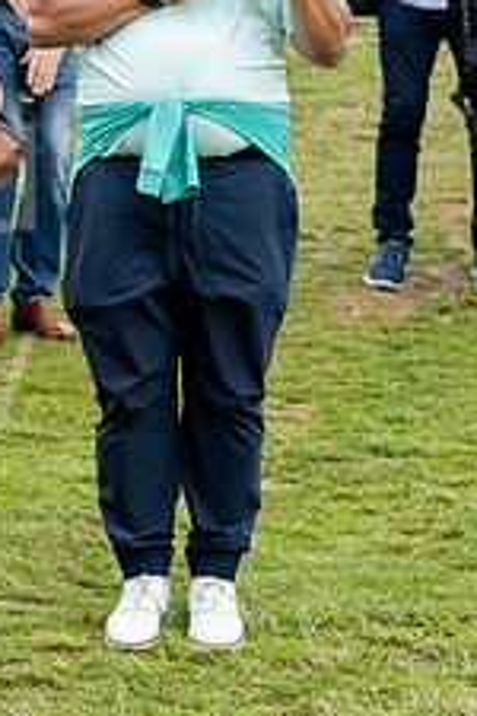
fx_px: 4352
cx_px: -369
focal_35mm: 219
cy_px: 208
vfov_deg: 9.4
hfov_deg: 6.2
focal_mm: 85
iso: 400
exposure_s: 1/500
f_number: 4
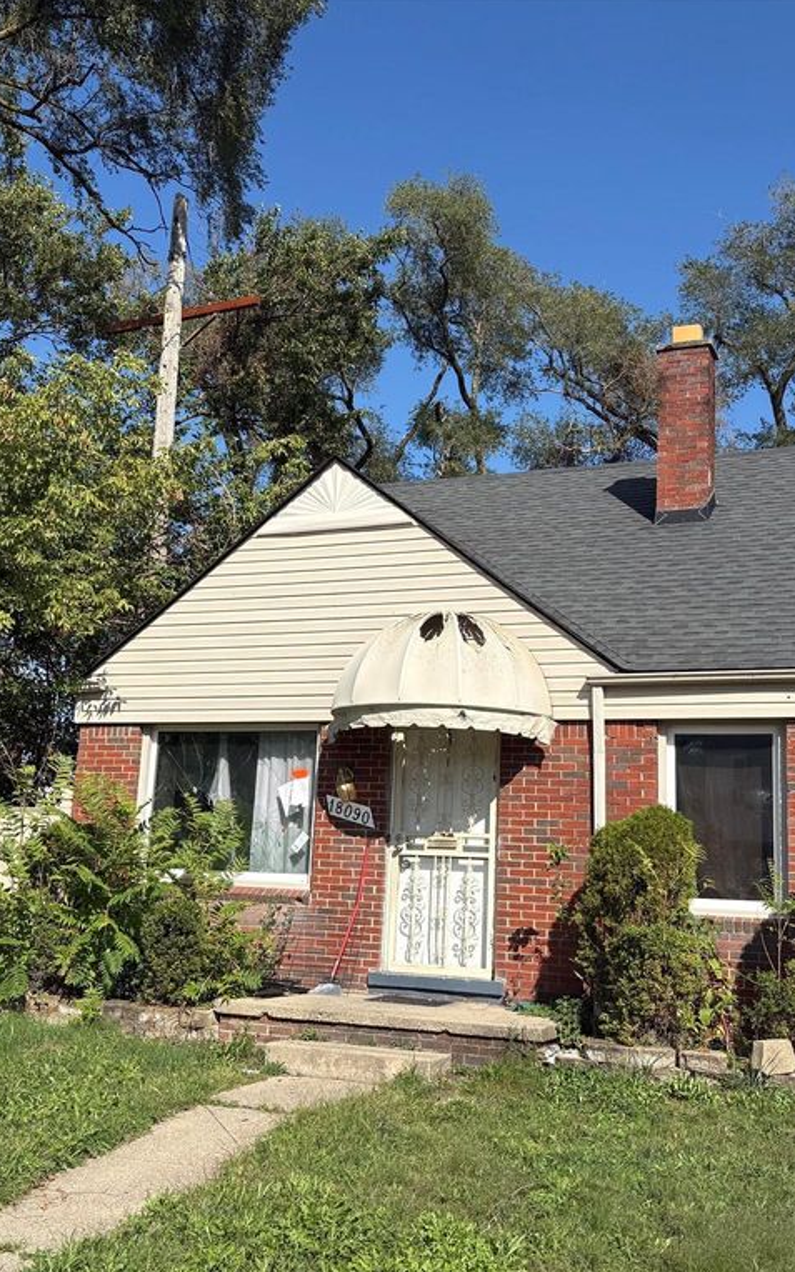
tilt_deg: +10.4
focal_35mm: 37
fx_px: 1282
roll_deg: -2.1
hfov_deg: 34.4
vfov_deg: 52.7
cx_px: 395
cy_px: 633
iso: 50
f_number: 1.6
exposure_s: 1/3623
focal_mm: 5.96
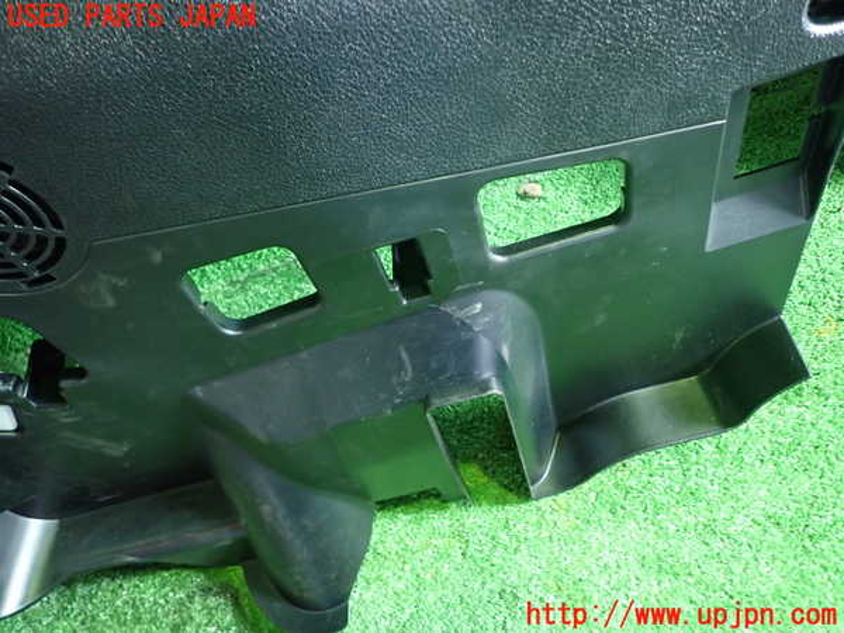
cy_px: 316
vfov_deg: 54.9
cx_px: 422
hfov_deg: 69.4
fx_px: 610
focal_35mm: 25
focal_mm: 4.5
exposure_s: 1/30
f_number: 2
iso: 500
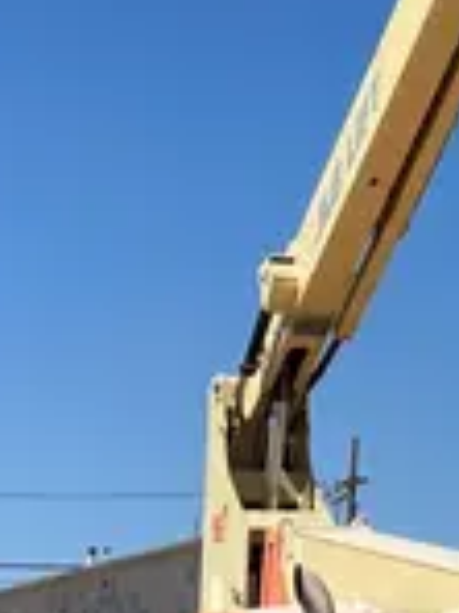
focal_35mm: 139
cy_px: -110
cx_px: 720
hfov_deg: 10.3
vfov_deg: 13.8
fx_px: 2457
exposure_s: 1/2315
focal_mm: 3.99
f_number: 1.8
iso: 20
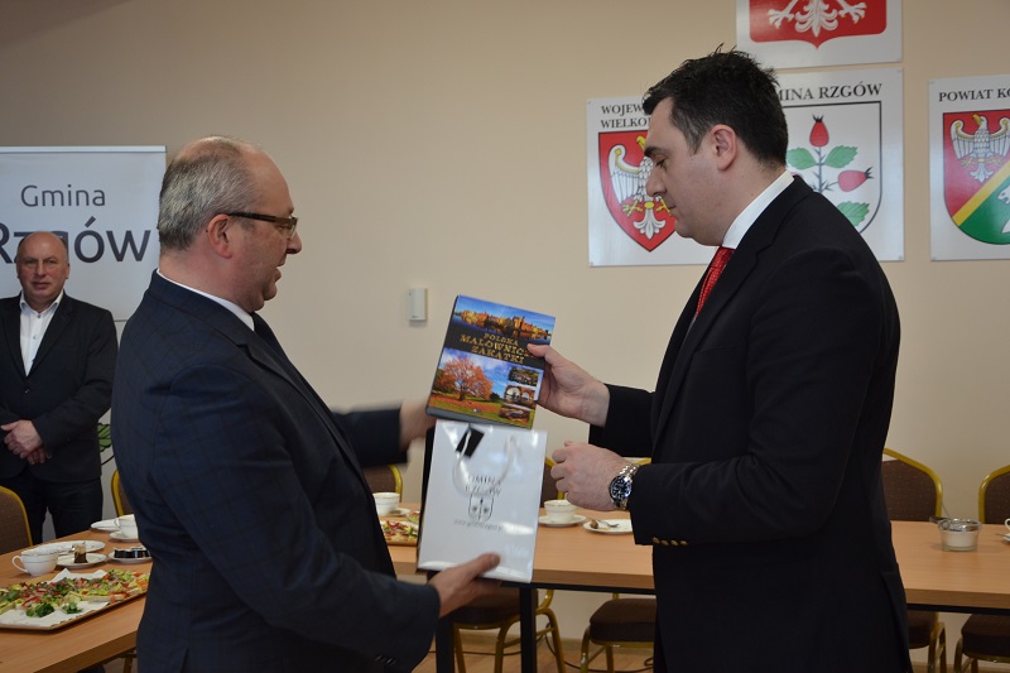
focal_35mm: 52
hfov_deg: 37.9
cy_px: 336
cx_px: 505
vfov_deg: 25.7
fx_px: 1473
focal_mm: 35
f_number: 4.5
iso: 400
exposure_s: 1/40
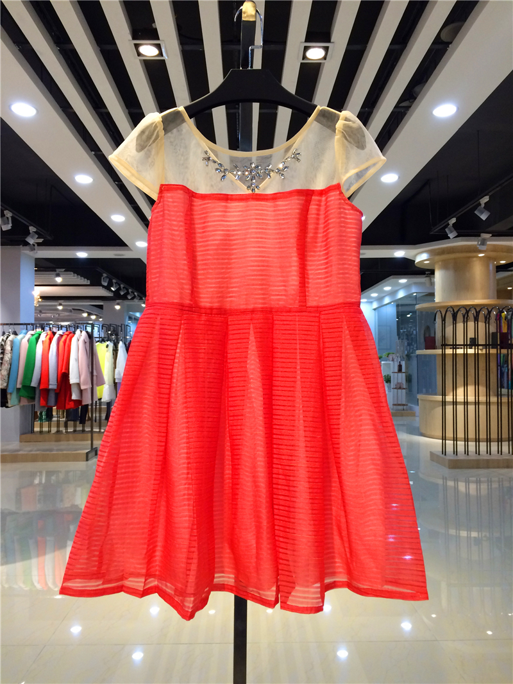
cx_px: 256
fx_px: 573
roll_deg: +0.5
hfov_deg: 48.2
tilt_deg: +1.7
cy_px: 342
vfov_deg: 61.6
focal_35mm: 29
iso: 64
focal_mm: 4.15
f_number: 2.2
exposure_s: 1/33
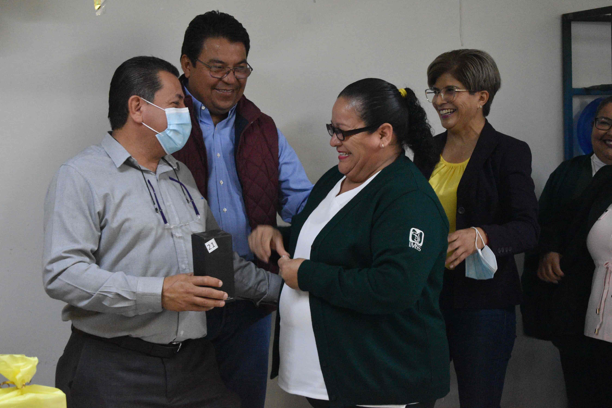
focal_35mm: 72
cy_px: 204
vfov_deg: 18.9
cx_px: 306
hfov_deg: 28.1
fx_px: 1224
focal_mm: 48
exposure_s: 1/125
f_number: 5.3
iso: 6400
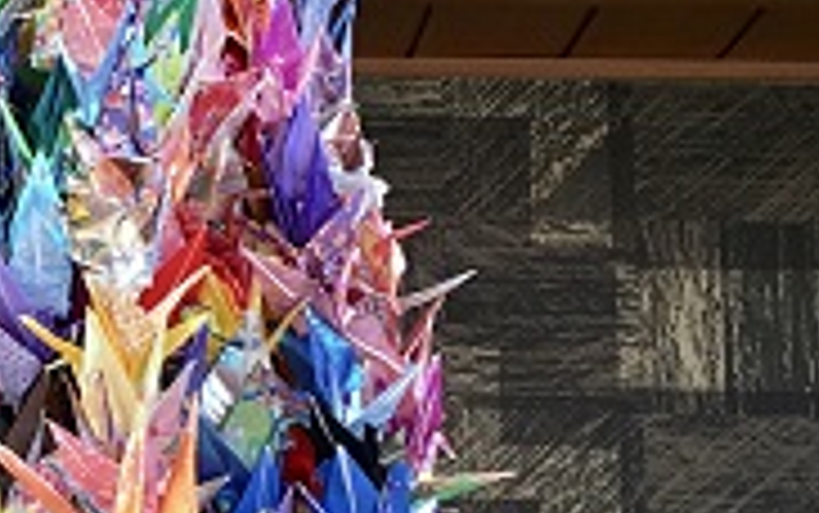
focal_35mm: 91
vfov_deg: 14.4
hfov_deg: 22.0
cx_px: 18
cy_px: 322
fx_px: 2032
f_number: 2.2
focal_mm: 4.15
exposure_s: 1/30
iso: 125
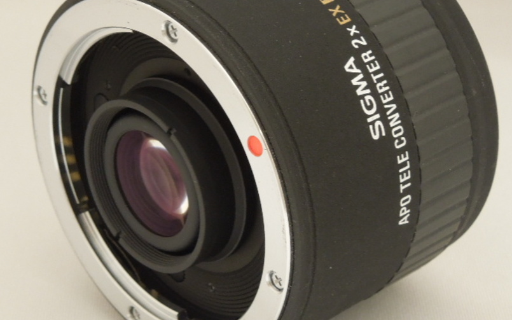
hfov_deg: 19.1
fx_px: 1521
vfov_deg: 12.0
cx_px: 254
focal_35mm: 109
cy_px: 135
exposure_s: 1/25
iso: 400
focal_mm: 12.5
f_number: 4.4
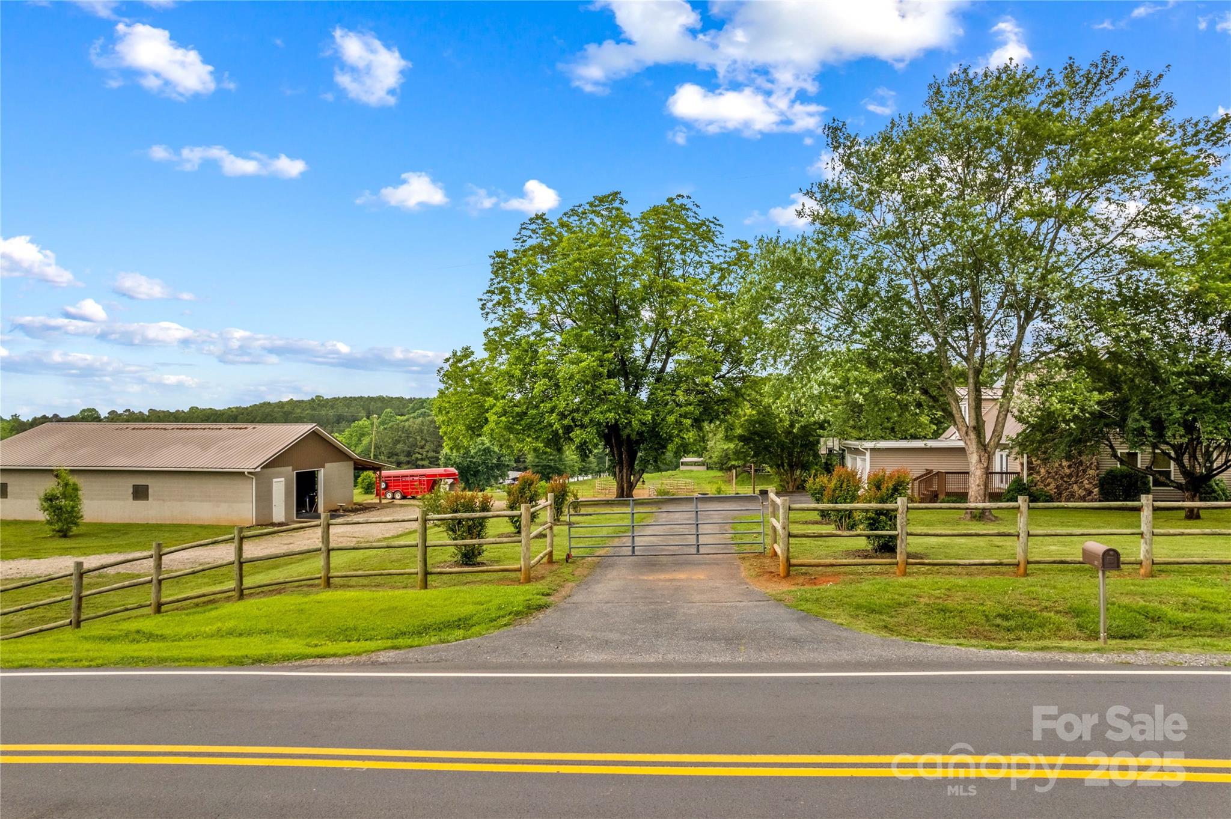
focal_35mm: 22
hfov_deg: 78.6
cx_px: 616
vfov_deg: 57.2
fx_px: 752
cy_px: 410
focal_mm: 8.38
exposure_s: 1/1500
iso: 100
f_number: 2.8
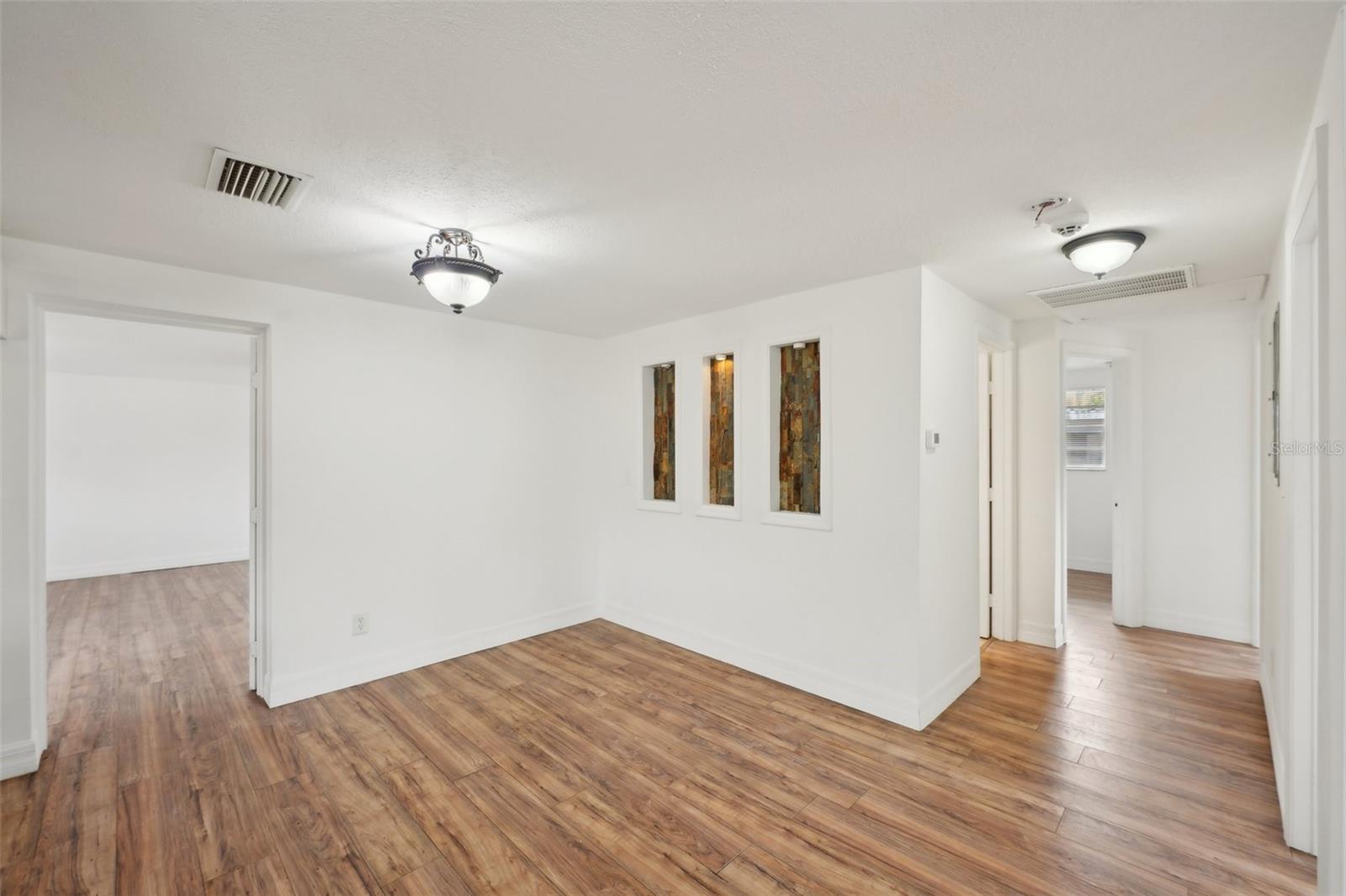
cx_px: 673
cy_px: 448
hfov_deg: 100.4
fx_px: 561
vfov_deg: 77.3
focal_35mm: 15
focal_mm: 15
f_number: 8
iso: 400
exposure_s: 1/25
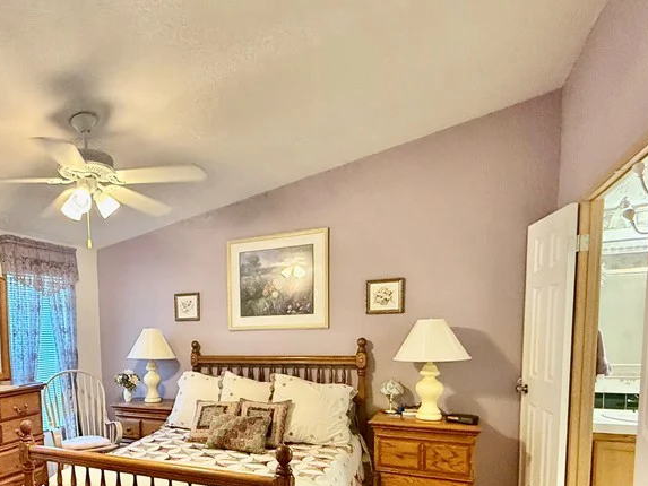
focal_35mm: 25
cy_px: 371
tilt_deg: -4.6
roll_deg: +1.5
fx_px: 468
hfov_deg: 65.7
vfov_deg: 52.2
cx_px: 173
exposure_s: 1/60
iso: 400
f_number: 2.2
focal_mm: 2.22
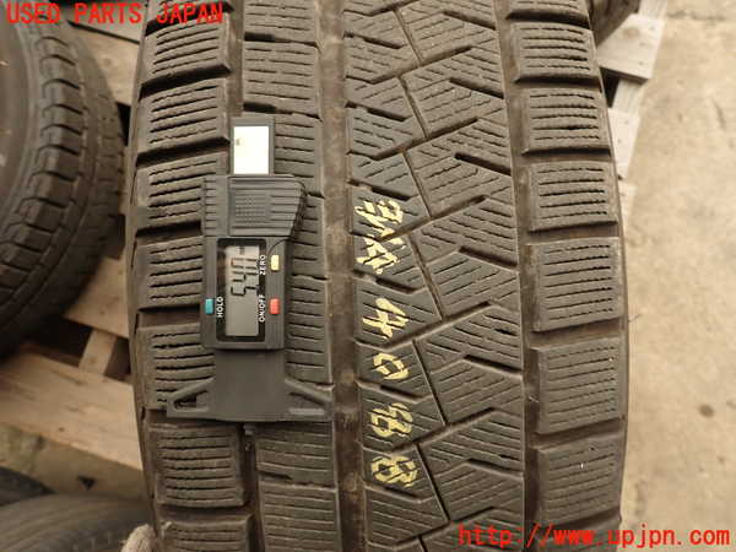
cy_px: 276
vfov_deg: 54.9
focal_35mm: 25
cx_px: 368
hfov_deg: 69.4
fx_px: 532
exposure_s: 1/200
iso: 100
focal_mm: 4.5
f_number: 2.8
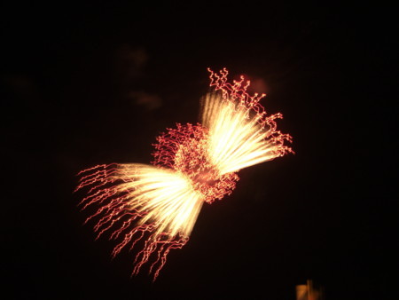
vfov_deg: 21.6
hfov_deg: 28.5
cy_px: 150
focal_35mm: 68
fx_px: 784
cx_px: 200
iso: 80
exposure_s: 2
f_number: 4
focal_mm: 14.2
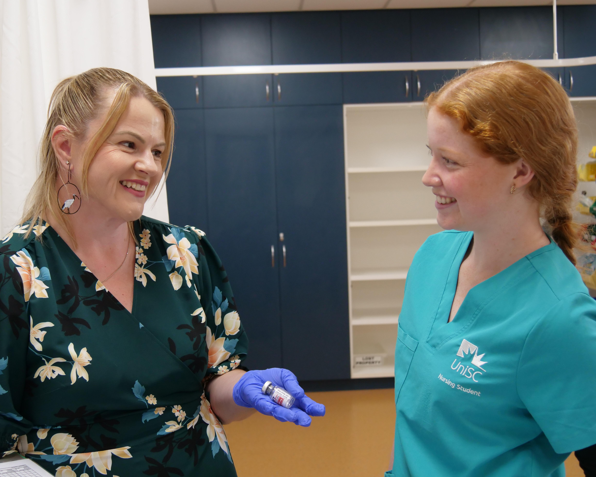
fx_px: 970
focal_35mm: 55
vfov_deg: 27.6
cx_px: 293
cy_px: 238
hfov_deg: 34.2
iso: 1250
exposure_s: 1/60
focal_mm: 26
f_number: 4.2
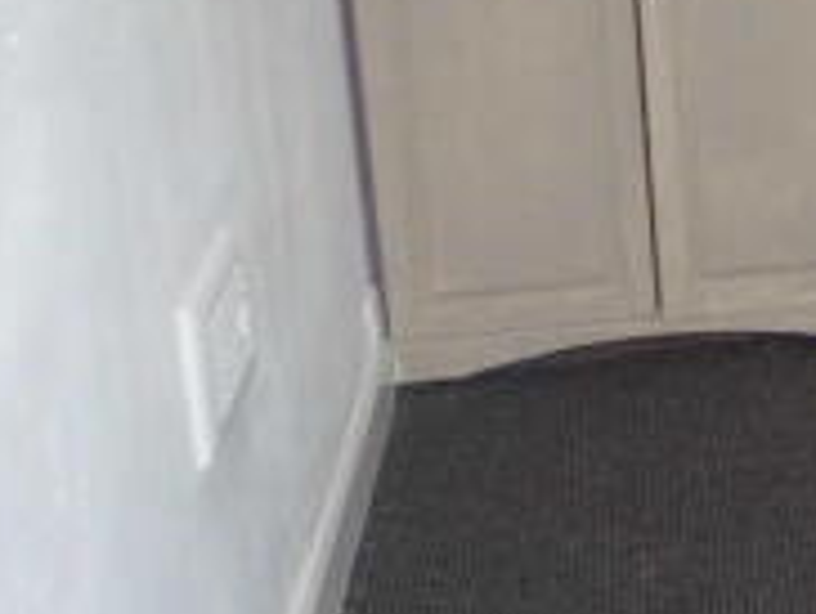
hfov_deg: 21.6
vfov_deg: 18.1
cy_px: 16
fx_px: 1888
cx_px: 1110
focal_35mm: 80
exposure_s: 1/60
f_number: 3
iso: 200
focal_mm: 4.5
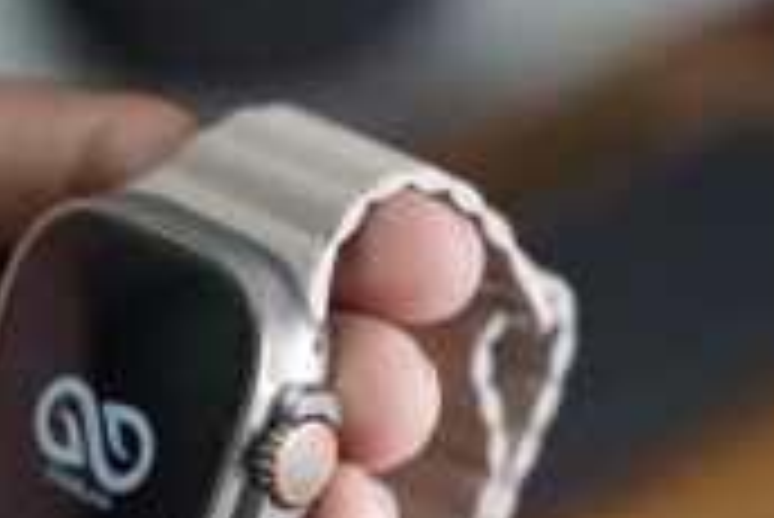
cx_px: 306
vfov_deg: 7.9
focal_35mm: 174
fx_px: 3744
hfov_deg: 11.8
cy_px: 574
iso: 1250
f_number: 4
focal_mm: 75
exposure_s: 1/80
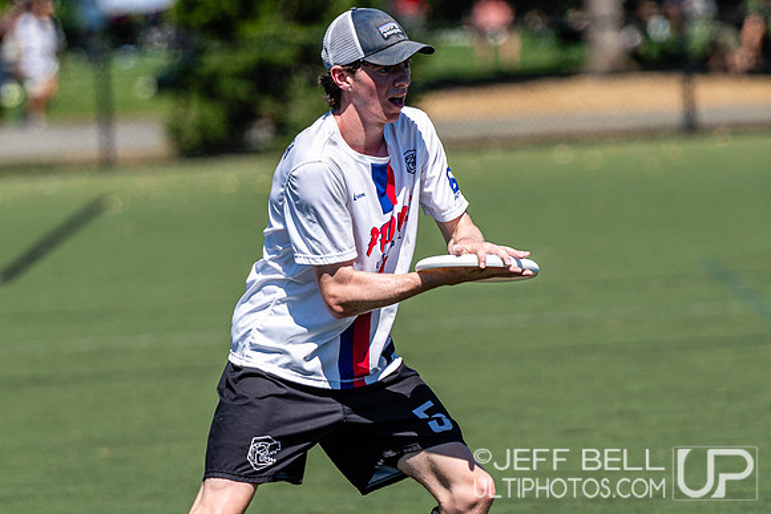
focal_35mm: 514
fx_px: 11003
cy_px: 264
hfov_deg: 4.0
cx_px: 424
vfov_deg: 2.7
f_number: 3.2
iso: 100
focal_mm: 200
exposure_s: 1/2000
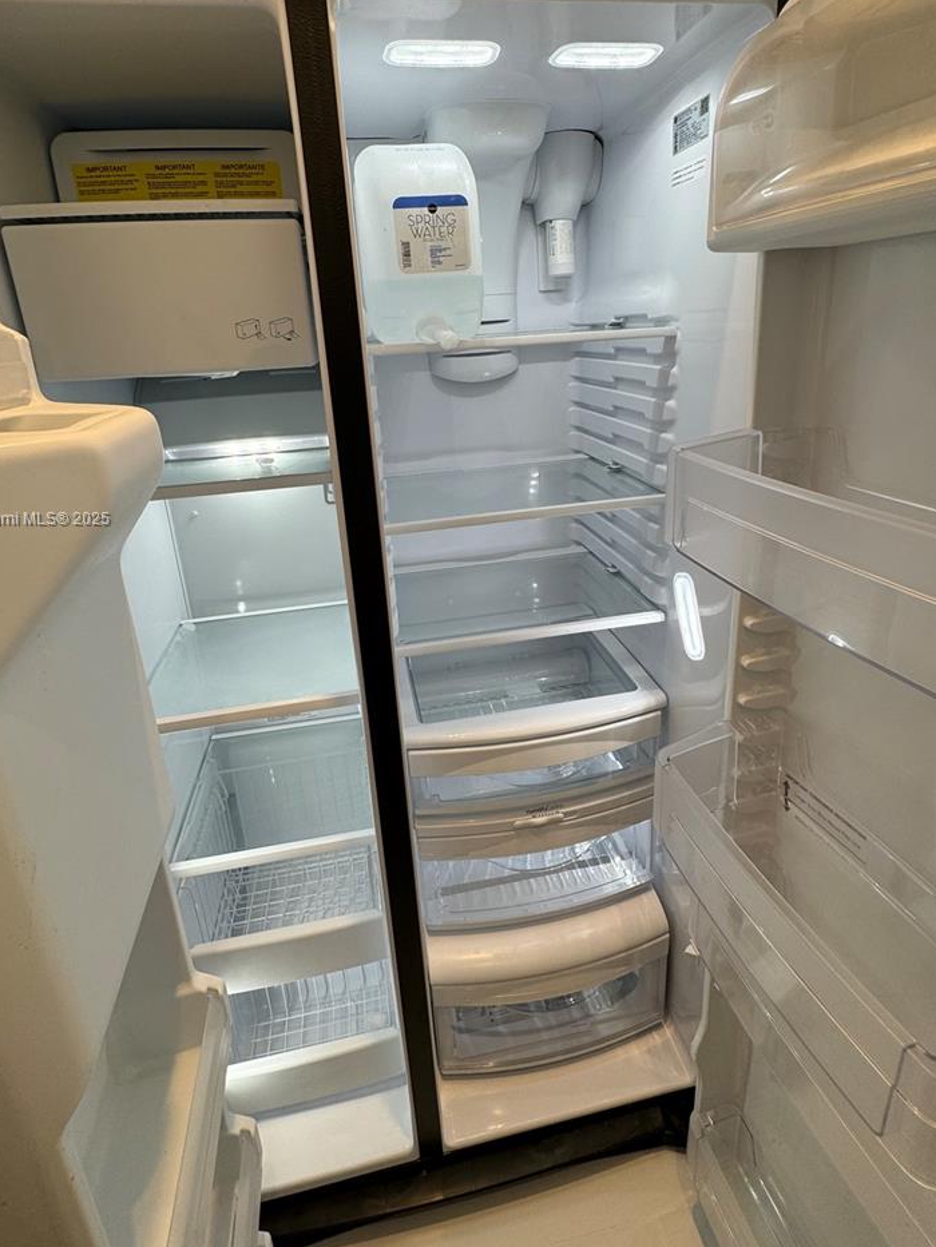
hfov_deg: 71.6
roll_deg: +3.5
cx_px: 467
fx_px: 649
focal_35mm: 18
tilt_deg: -15.5
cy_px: 520
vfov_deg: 87.0
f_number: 2.2
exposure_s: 1/103
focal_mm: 2.22
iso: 50
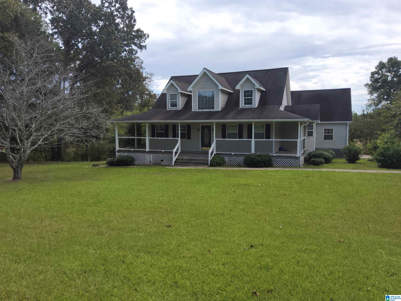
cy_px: 150
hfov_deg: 69.4
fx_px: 290
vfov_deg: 54.9
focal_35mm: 25
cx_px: 200
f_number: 2
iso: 32
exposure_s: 1/1163
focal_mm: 3.08
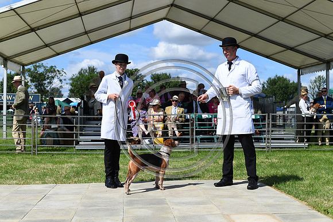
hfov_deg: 39.6
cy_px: 111
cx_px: 166
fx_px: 462
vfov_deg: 27.0
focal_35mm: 50
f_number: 5.6
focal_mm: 50
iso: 125
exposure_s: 1/1250
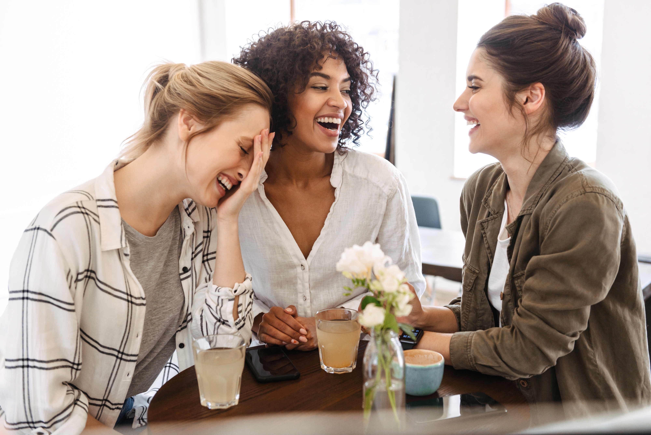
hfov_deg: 43.6
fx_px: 814
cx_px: 326
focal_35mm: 45
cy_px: 218
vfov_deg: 29.9
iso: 800
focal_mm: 45
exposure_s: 1/250
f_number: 3.2
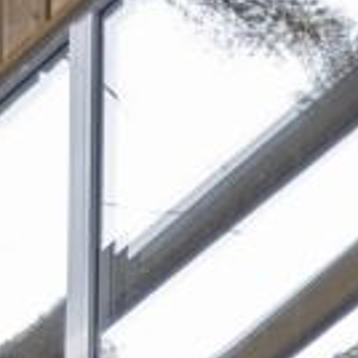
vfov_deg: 8.2
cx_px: 808
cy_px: 716
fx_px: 2364
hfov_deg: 8.1
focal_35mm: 202
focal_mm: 19.4
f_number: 2.8
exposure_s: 1/125
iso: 400
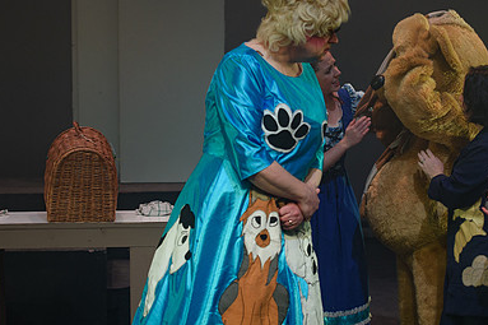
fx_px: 1436
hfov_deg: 19.3
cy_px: 113
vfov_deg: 12.9
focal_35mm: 106
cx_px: 303
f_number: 2.8
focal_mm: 70
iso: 800
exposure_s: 1/160
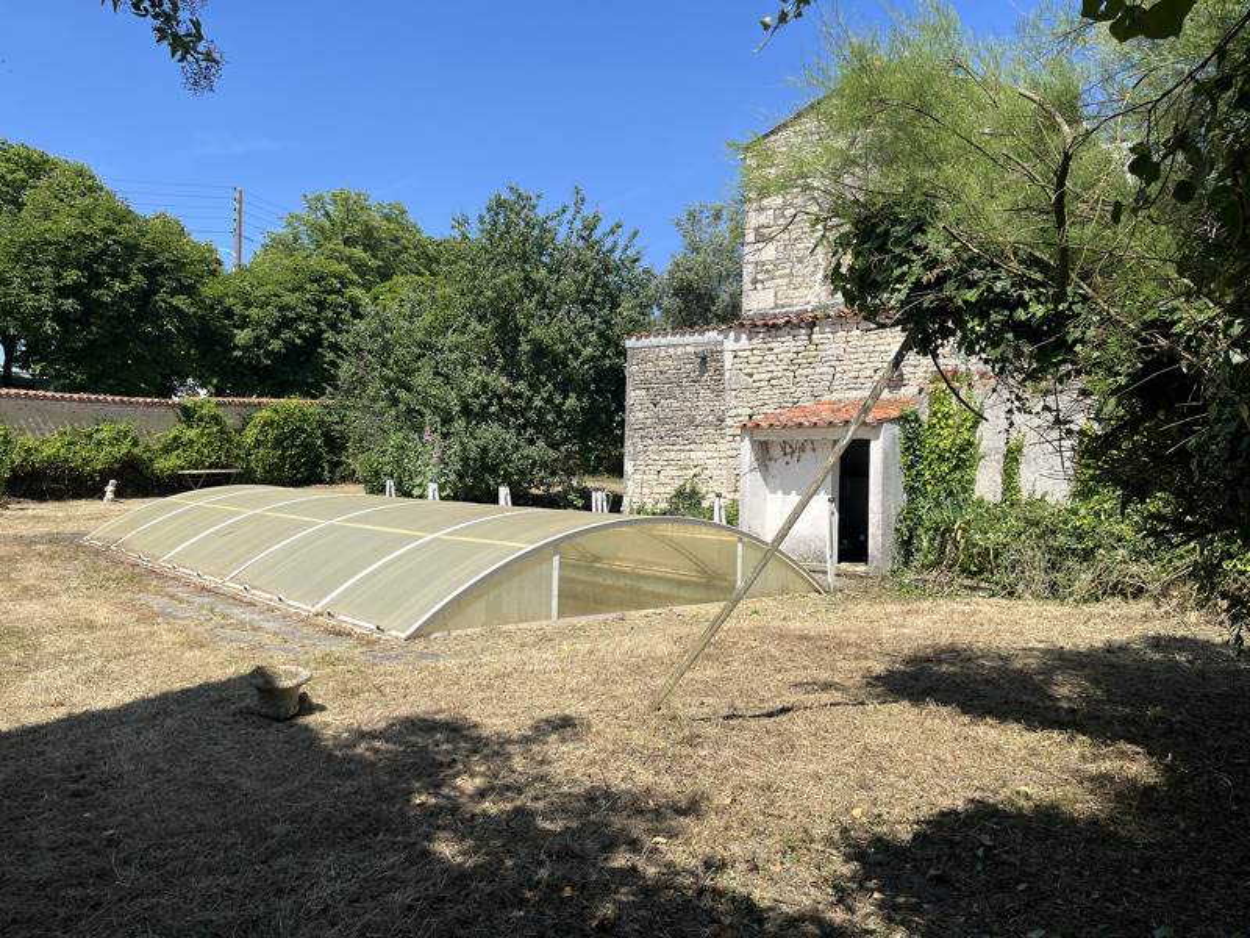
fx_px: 939
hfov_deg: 67.3
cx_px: 625
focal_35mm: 26
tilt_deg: -0.6
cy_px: 469
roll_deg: -0.9
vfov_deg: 53.1
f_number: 1.6
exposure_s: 1/3049
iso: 50
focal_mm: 5.1
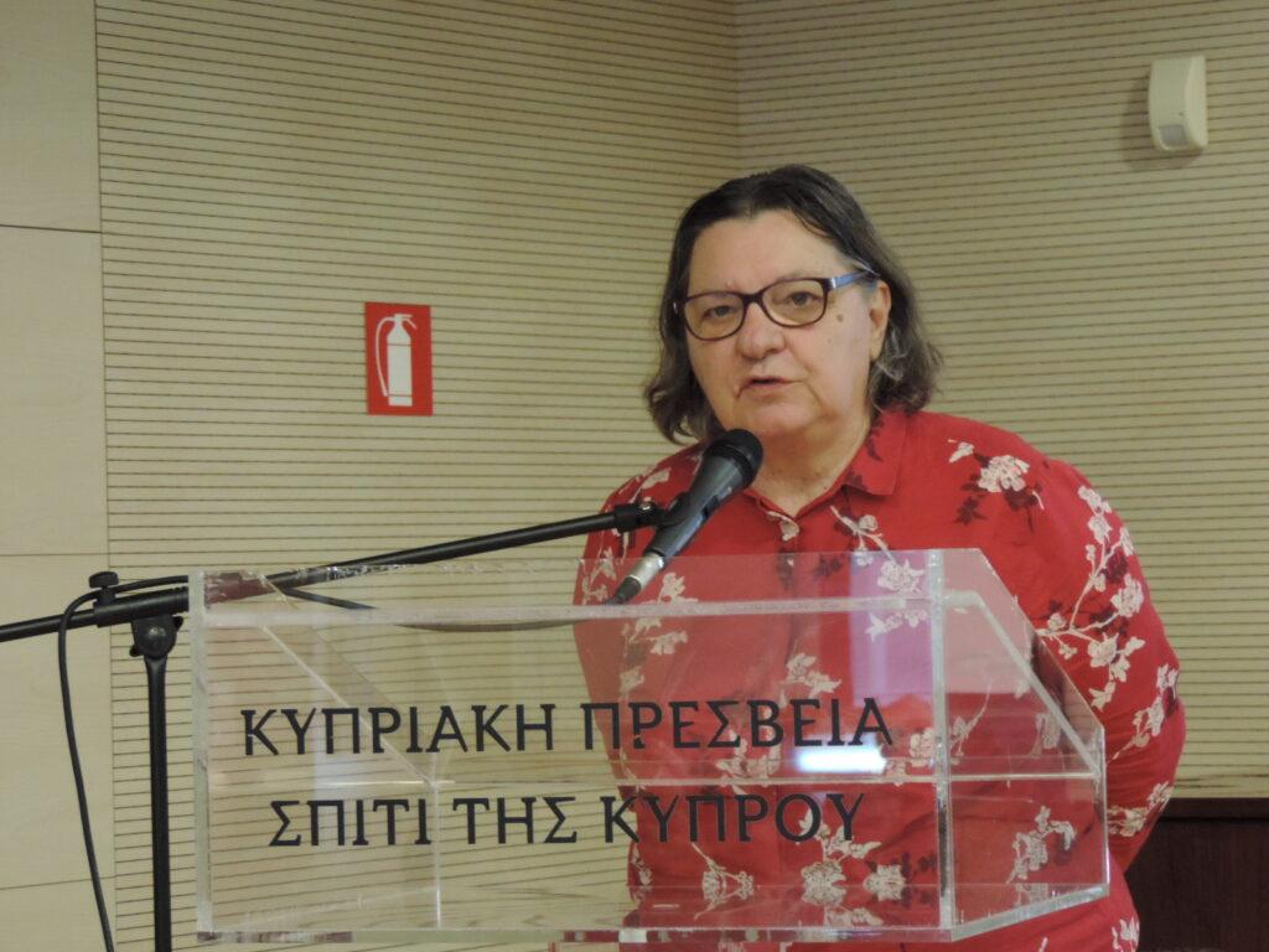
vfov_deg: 11.0
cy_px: 476
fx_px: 4949
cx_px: 634
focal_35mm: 135
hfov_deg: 14.6
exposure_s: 1/25
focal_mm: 24
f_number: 4.3
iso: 800
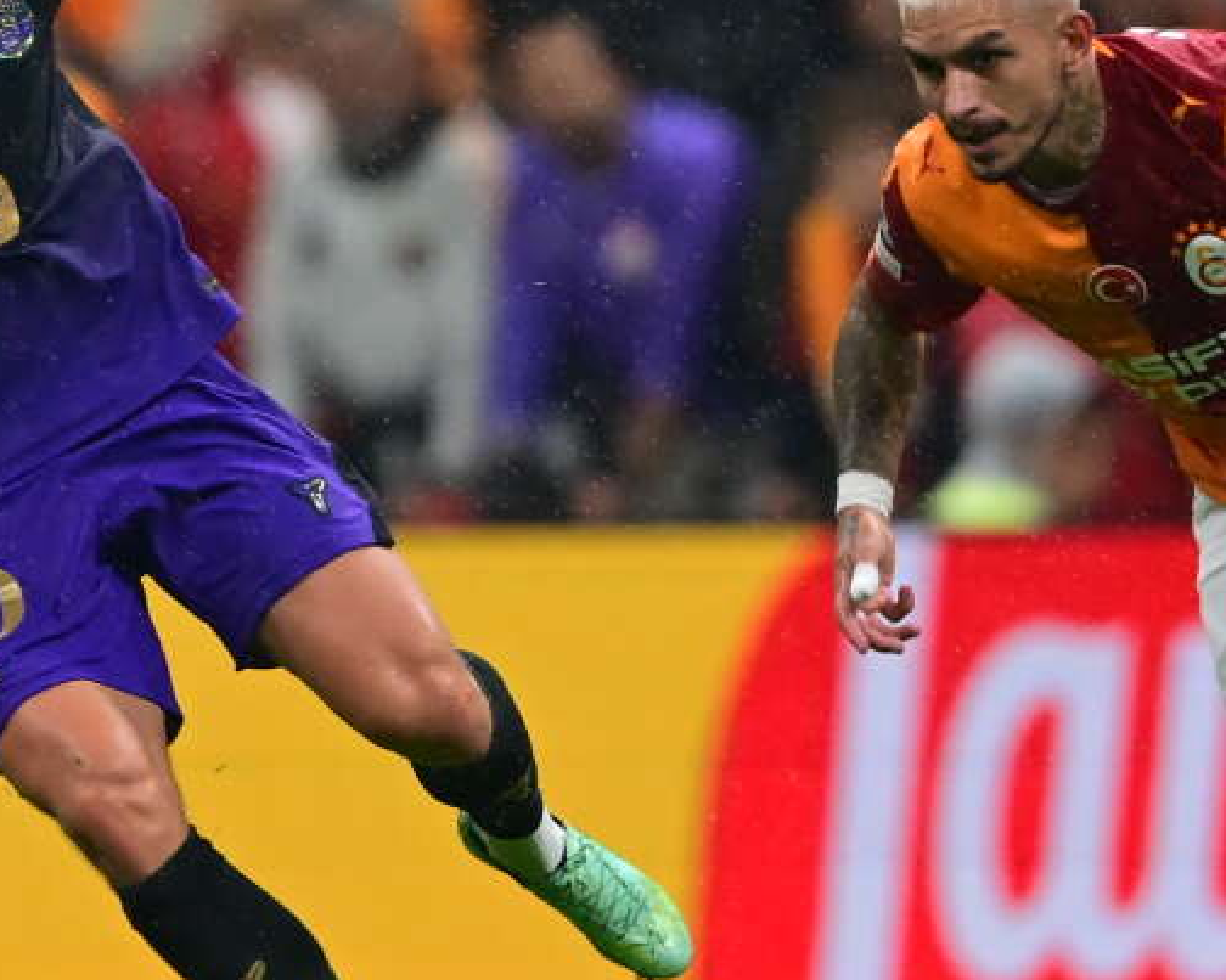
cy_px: 347
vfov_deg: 1.6
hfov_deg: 2.0
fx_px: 34609
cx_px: 567
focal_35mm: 954
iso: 1250
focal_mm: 400
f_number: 2.8
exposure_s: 1/1250
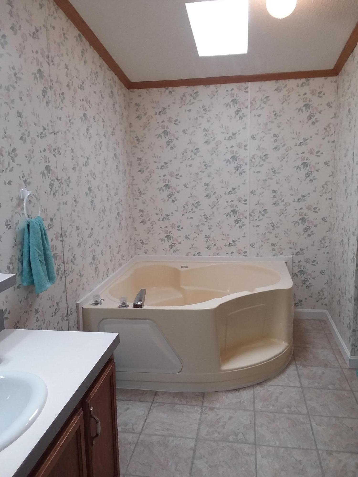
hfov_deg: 48.2
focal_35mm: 29
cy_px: 238
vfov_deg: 61.7
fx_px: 400
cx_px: 179
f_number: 1.9
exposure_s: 1/30
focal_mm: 2.47
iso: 40
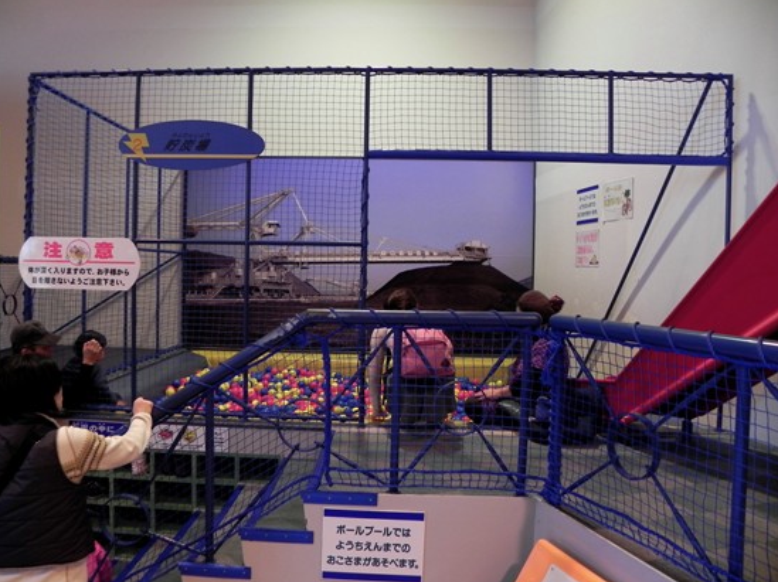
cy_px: 285
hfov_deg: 65.3
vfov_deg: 51.3
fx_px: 606
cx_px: 377
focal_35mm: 27
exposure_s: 1/37.7
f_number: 2.8
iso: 160
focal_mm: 4.6
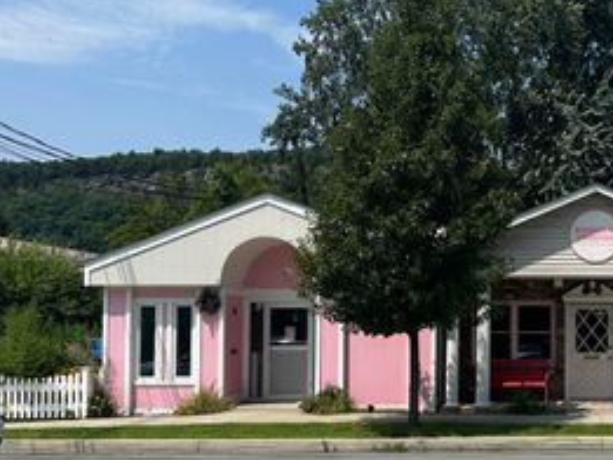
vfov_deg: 31.3
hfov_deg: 38.5
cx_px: 545
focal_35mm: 46
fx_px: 815
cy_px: 311
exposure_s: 1/5848
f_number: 1.78
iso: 80
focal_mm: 6.86
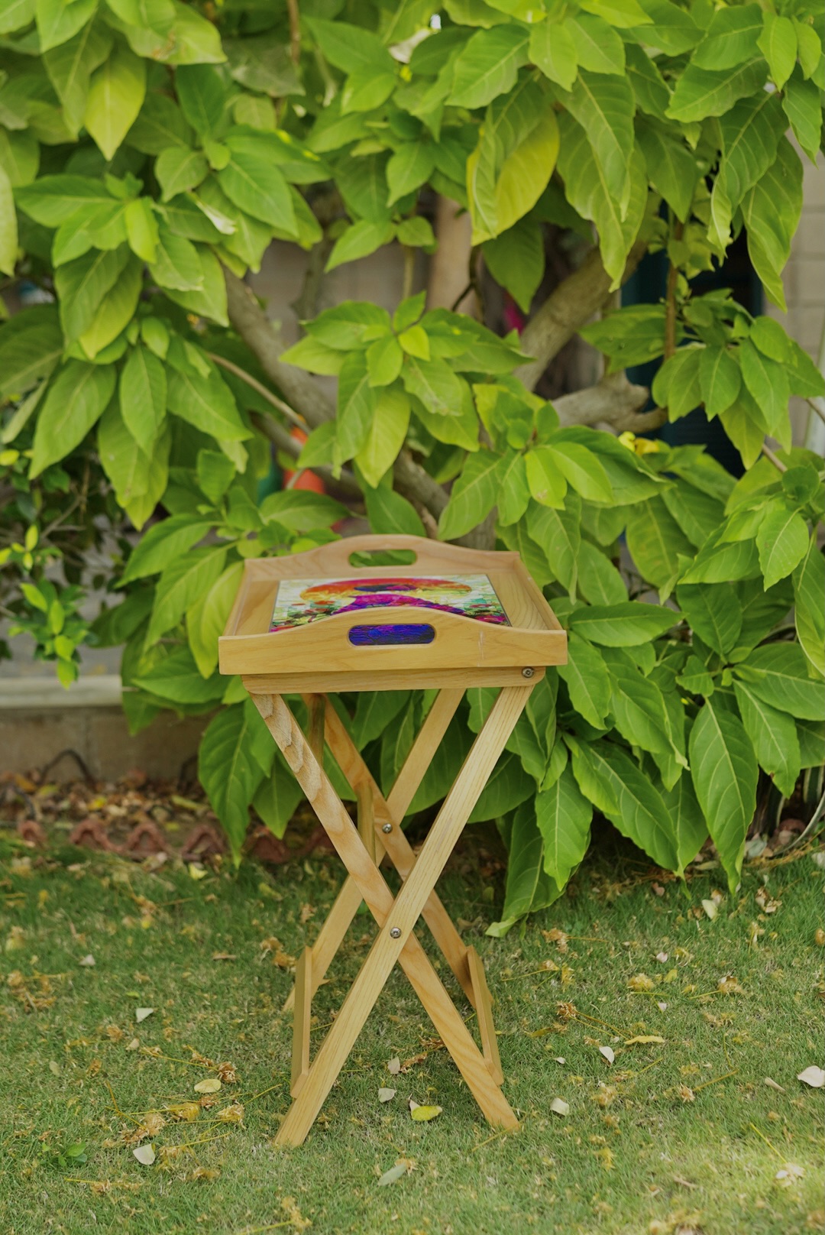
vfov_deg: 38.2
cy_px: 618
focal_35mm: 52
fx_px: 1784
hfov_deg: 26.0
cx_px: 412
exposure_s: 1/160
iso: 200
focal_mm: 35
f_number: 2
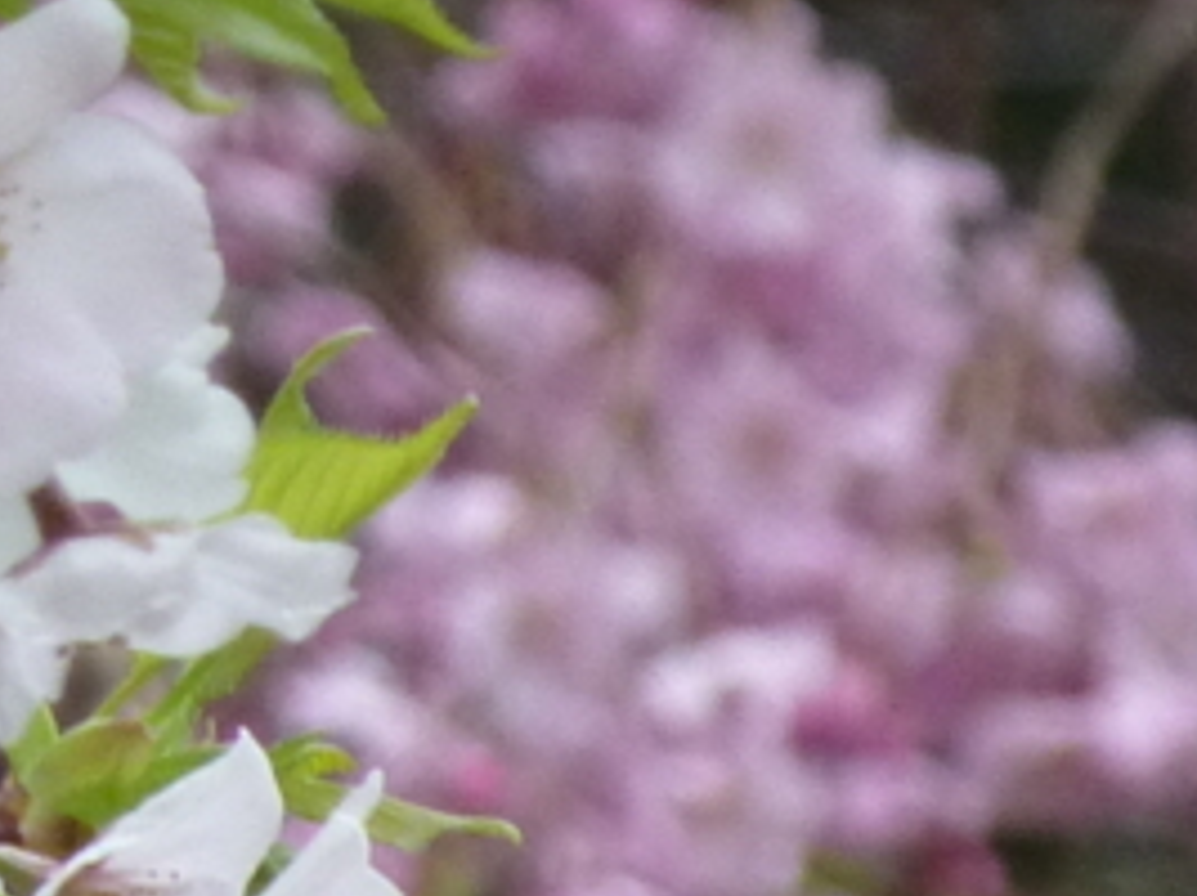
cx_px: -1300
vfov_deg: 0.6
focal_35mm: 2454
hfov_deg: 0.8
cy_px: 529
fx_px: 84820
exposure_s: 1/125
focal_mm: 73.1
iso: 250
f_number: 6
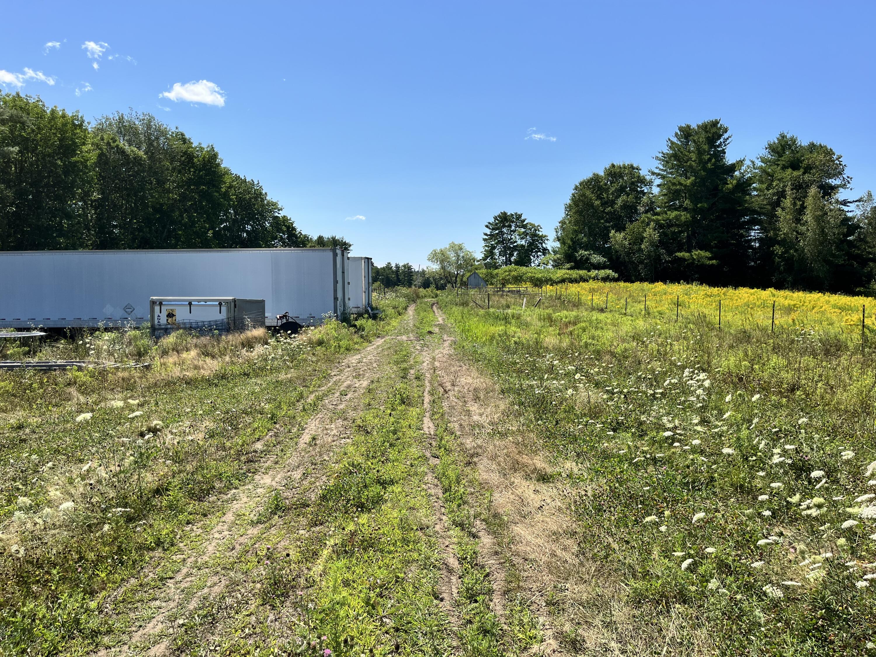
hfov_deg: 67.3
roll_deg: -1.5
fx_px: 658
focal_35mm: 26
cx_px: 438
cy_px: 328
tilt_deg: -3.5
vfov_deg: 53.1
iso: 50
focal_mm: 5.1
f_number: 1.6
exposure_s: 1/3745
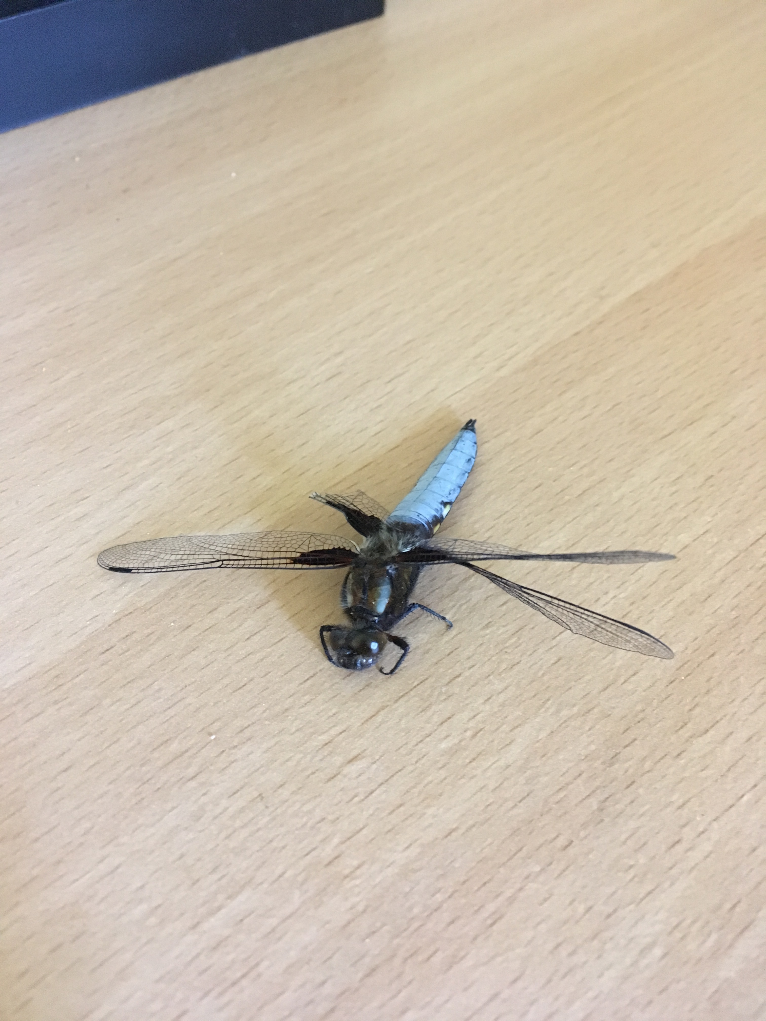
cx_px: 383
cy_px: 510
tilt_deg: -52.8
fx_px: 856
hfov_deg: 48.2
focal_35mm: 29
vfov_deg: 61.7
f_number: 2.2
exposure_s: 1/17
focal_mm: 4.15
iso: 500
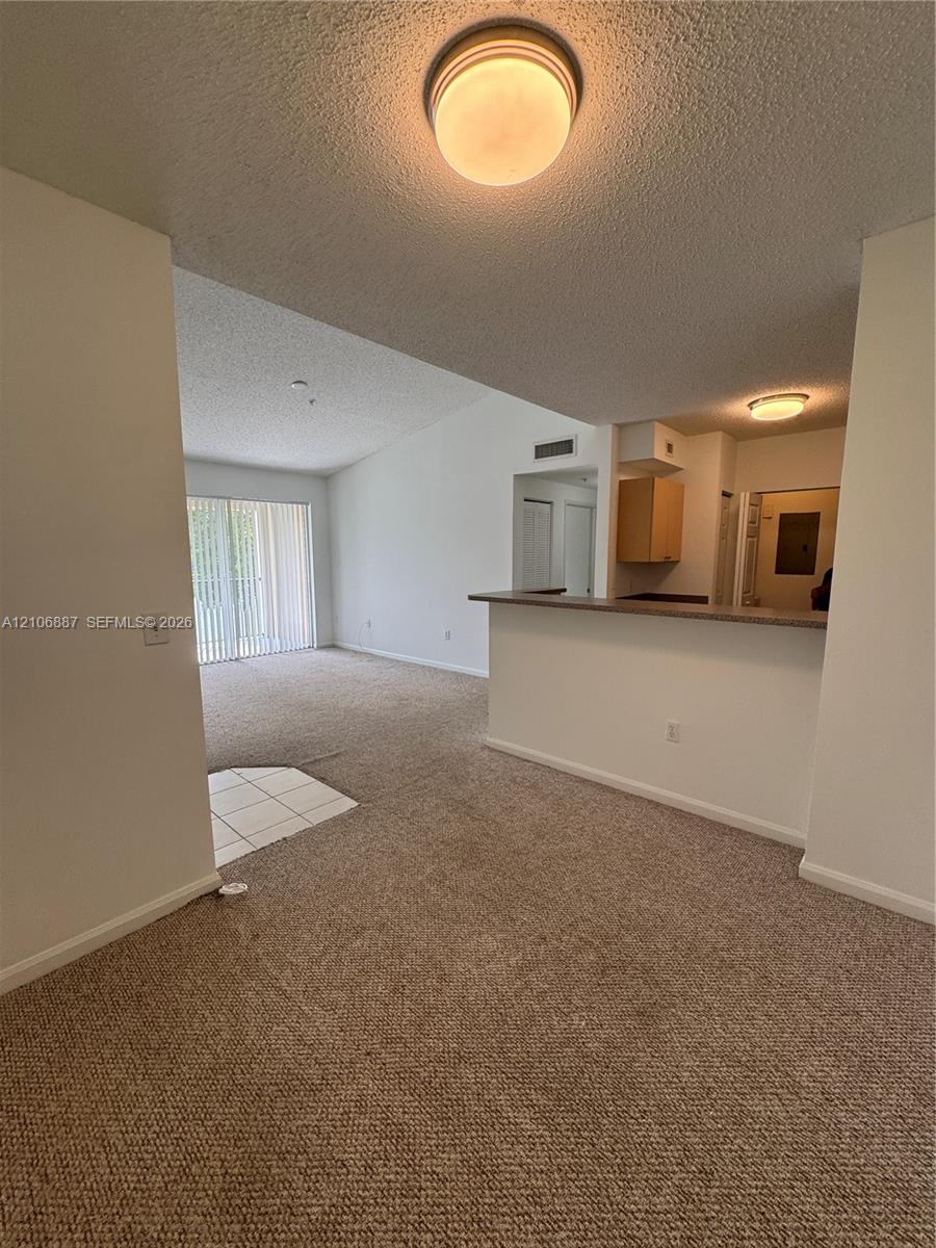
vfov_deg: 102.1
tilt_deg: -7.9
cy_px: 624
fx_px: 505
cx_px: 468
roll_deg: +1.6
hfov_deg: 85.7
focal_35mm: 14
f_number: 2.2
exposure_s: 1/120
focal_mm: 2.22
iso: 80
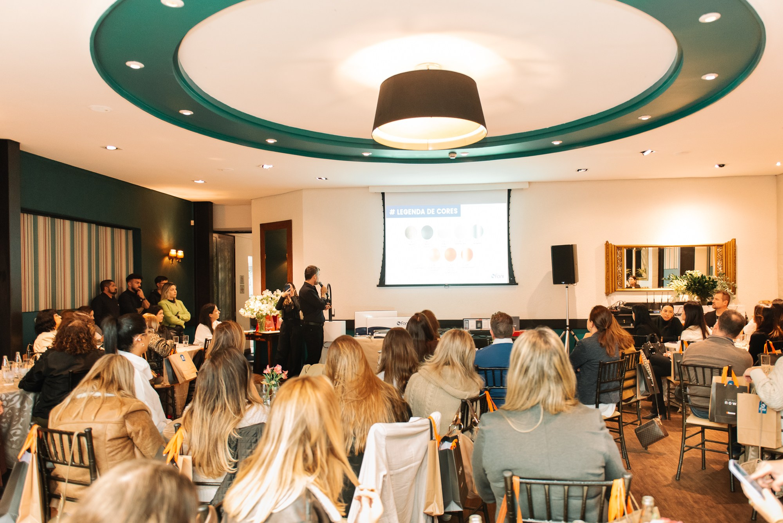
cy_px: 287
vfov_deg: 46.8
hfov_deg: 65.8
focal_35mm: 28
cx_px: 430
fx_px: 603
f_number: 2.8
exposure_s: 1/100
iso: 2500
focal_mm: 24
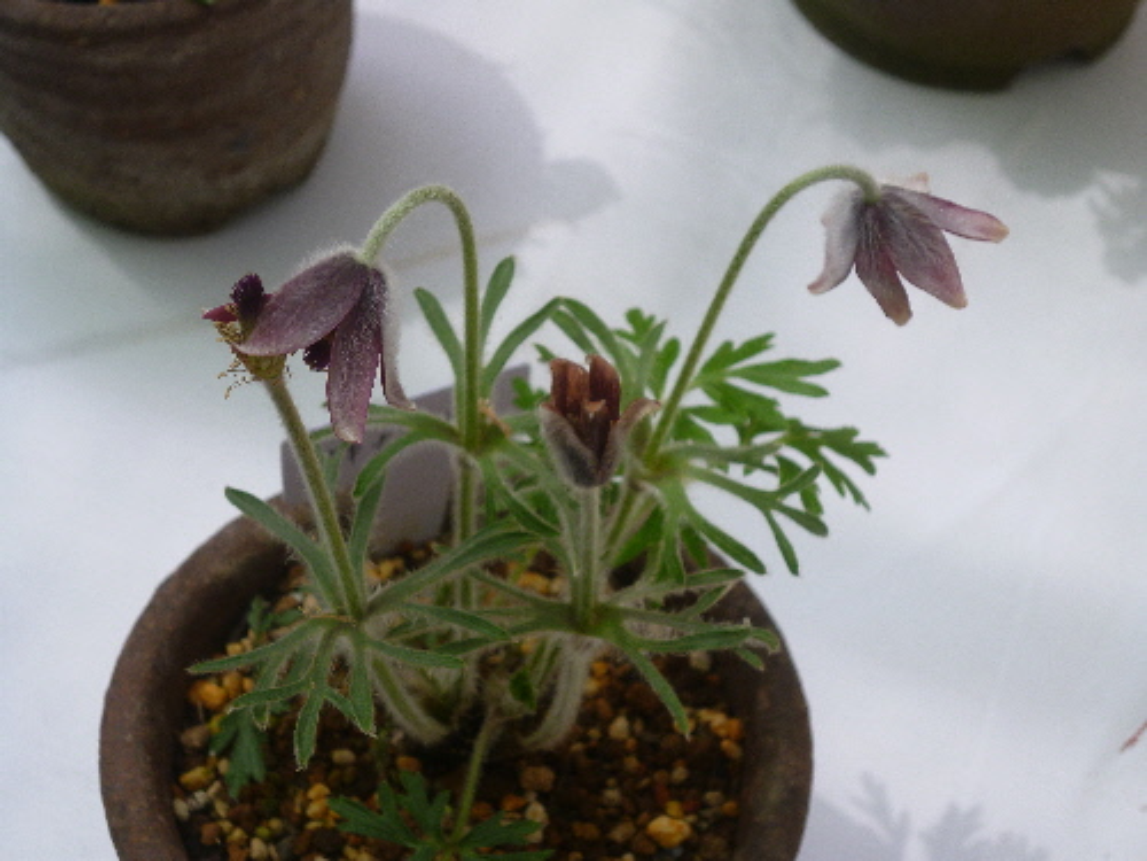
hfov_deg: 29.4
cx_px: 574
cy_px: 430
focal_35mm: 66
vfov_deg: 22.3
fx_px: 2187
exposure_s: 1/250
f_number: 4.1
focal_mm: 11.7
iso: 100
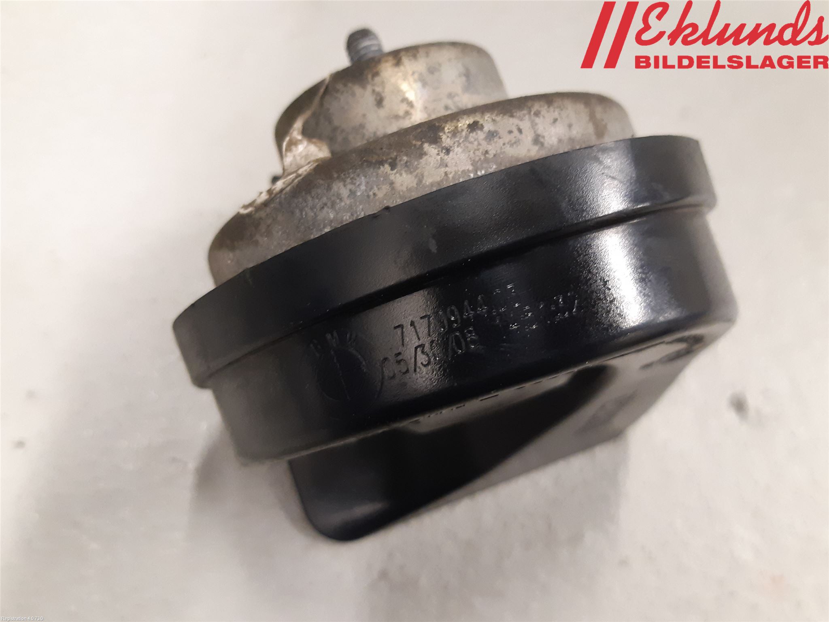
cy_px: 311
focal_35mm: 26
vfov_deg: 53.1
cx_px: 414
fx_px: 623
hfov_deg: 67.3
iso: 250
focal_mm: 3.93
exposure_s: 1/33
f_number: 1.7
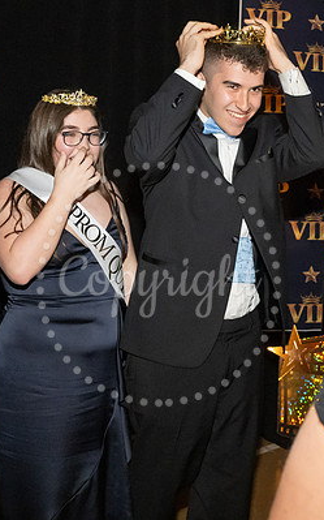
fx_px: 778
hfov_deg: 23.3
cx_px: 245
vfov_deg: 36.6
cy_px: 186
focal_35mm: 55
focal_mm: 24
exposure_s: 1/125
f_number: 5.6
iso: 6400
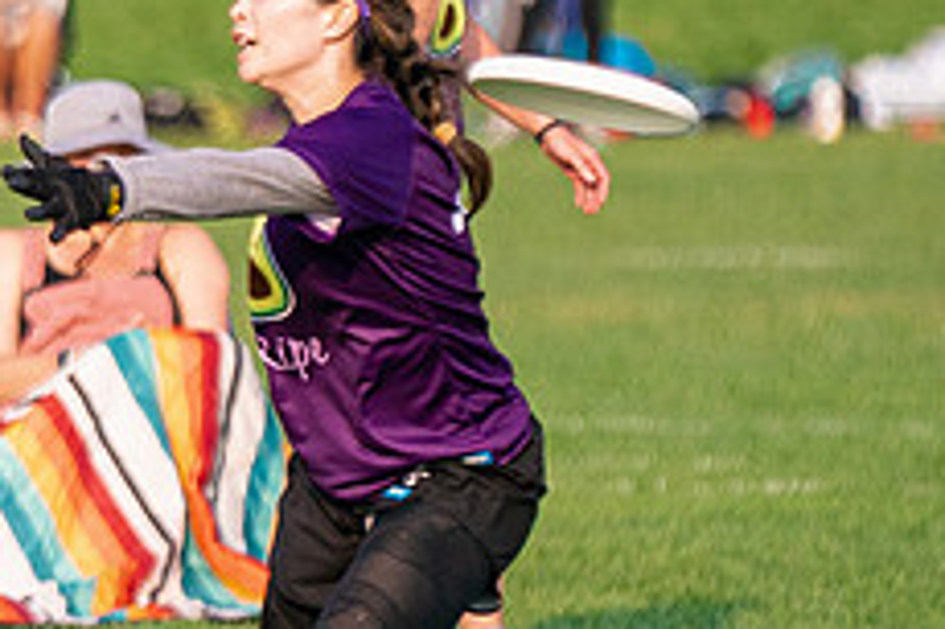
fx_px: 26099
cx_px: -431
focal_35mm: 995
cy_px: 309
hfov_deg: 2.1
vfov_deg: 1.4
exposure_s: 1/6400
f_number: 2.8
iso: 640
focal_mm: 200
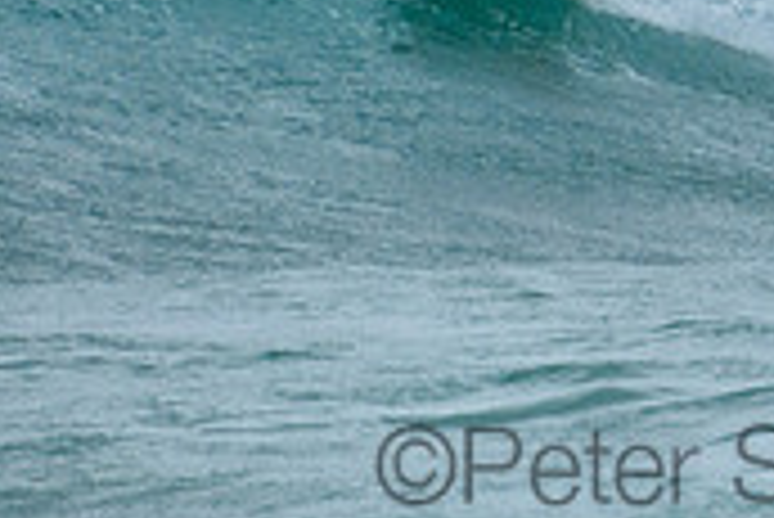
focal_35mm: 2023
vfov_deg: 0.7
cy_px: -282
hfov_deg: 1.0
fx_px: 43530
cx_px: 724
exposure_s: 1/2000
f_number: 5.6
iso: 560
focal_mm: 400
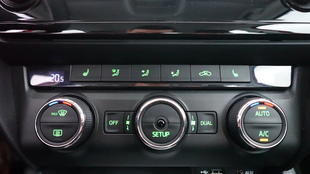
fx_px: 173
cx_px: 155
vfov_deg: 53.5
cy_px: 93
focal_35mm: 21
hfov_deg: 83.8
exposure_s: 1/40
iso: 6400
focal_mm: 7.6
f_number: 2
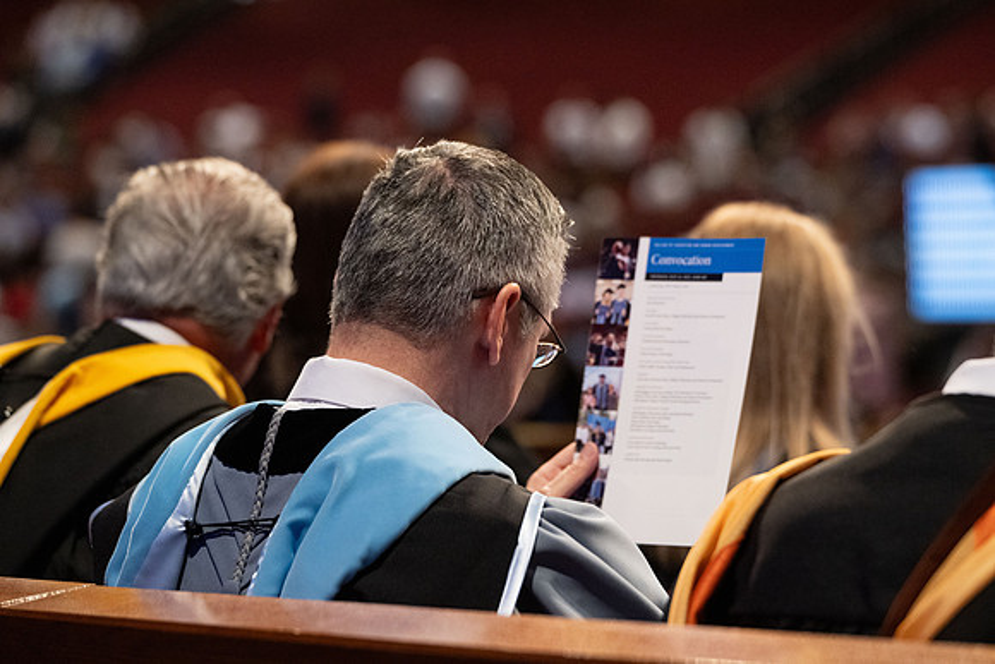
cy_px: 298
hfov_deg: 15.5
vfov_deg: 10.4
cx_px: 548
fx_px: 3653
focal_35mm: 132
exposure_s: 1/160
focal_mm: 120
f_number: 3.5
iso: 5000
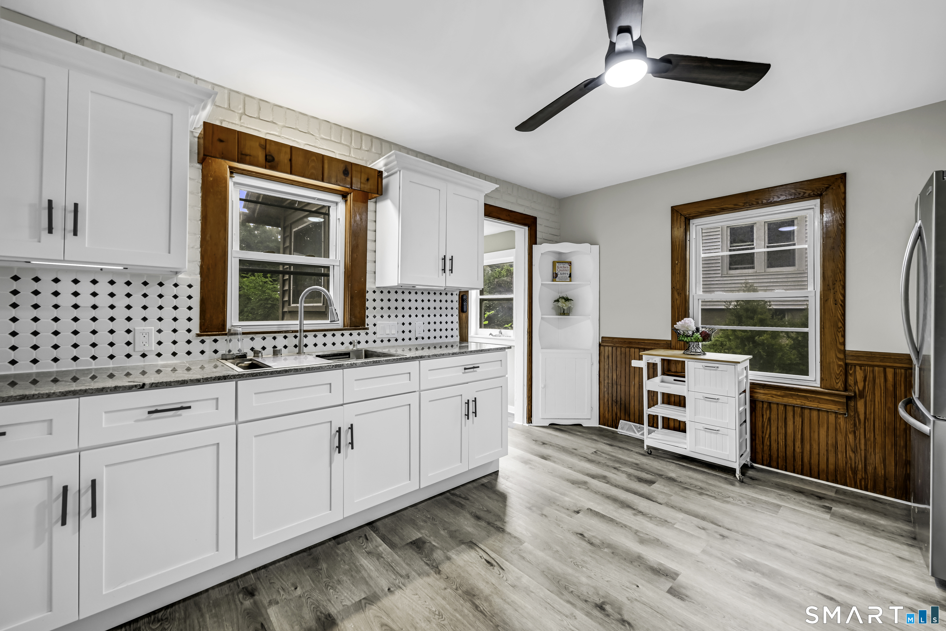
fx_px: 368
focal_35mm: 14
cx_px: 473
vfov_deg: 81.2
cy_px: 316
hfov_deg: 104.3
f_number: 8
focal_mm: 14
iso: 320
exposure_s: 1/320
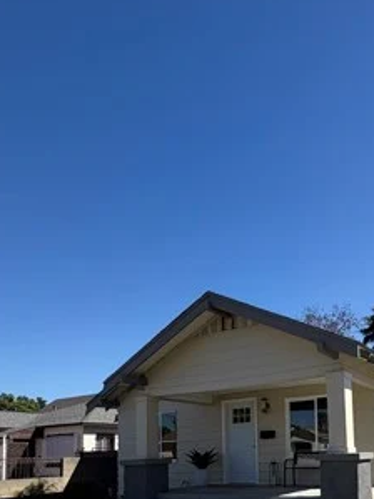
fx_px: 432
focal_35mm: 30
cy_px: 417
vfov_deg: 54.7
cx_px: 299
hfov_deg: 44.5
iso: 20
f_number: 2.2
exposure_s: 1/928
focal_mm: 2.22
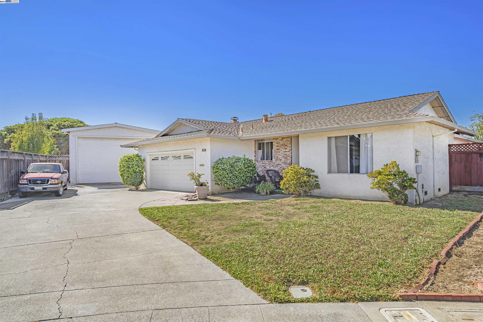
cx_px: 242
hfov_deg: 78.6
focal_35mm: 22
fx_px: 295
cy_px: 161
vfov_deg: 57.2
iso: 100
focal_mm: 22
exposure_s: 1/250
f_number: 8
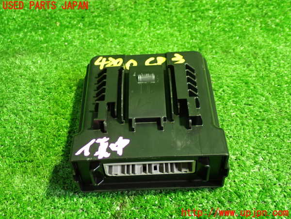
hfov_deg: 40.4
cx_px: 146
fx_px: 395
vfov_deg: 30.9
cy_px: 110
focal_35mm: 47
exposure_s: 1/25
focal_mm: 8.4
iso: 800
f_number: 3.1
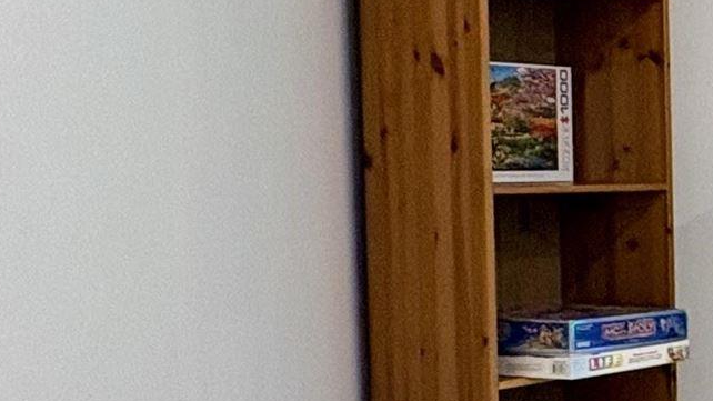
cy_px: 221
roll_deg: +0.4
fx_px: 1380
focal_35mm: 73
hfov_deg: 16.9
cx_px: 1565
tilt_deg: -2.7
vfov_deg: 16.5
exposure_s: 1/60
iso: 250
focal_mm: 2.22
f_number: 2.2
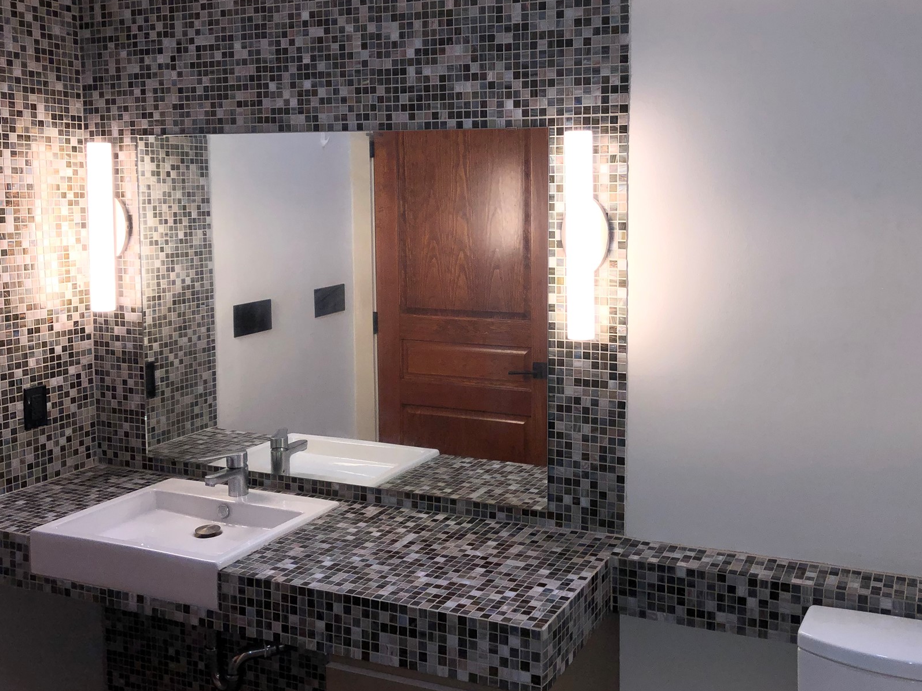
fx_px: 959
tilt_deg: -6.2
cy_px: 282
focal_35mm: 36
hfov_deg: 51.1
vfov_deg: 39.5
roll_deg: +0.4
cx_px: 536
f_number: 1.8
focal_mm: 3.99
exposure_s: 1/137
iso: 20
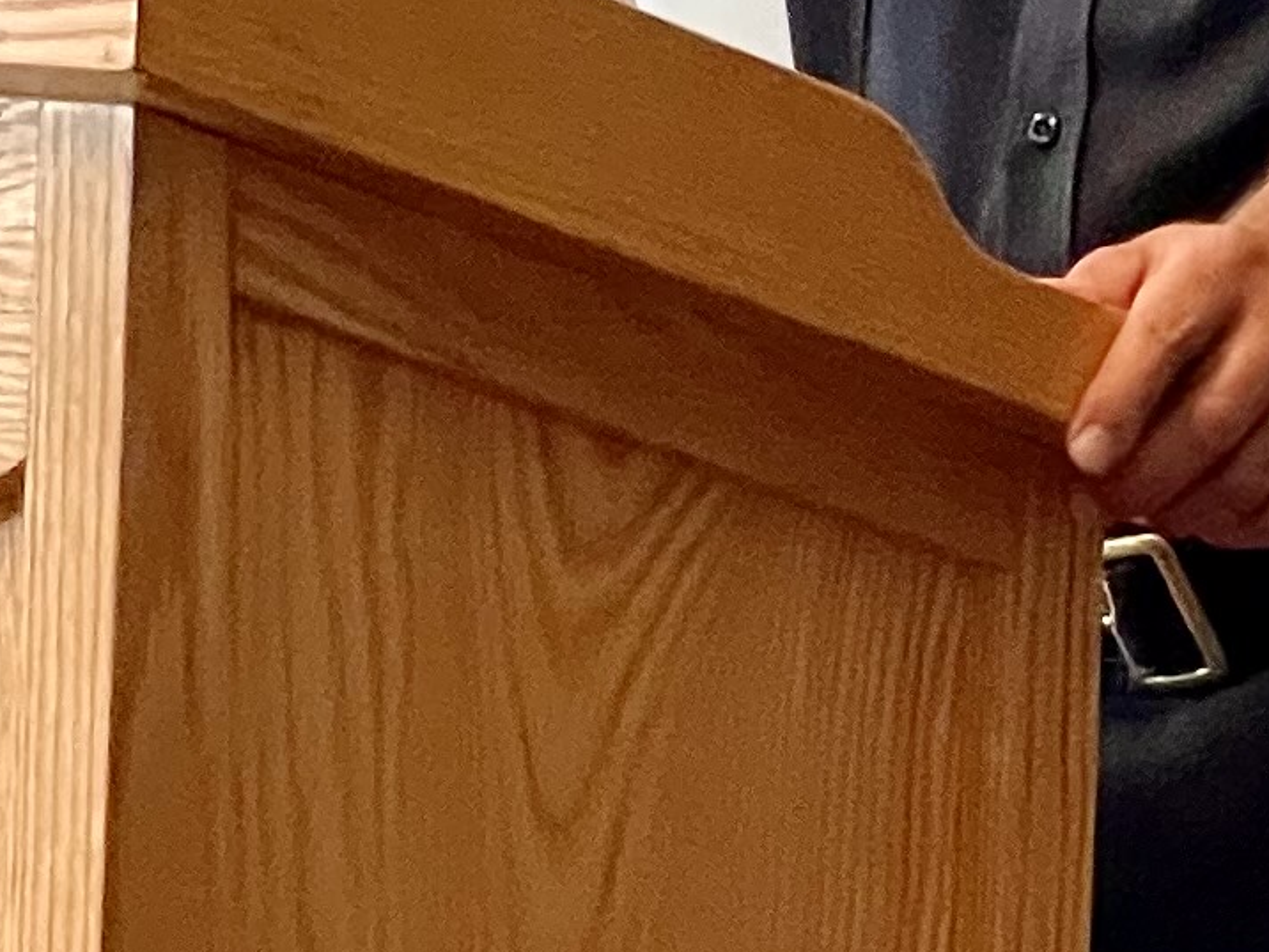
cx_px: 1817
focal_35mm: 293
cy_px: -342
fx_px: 10741
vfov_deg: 5.0
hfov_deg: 6.7
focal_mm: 6
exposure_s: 1/60
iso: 640
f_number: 2
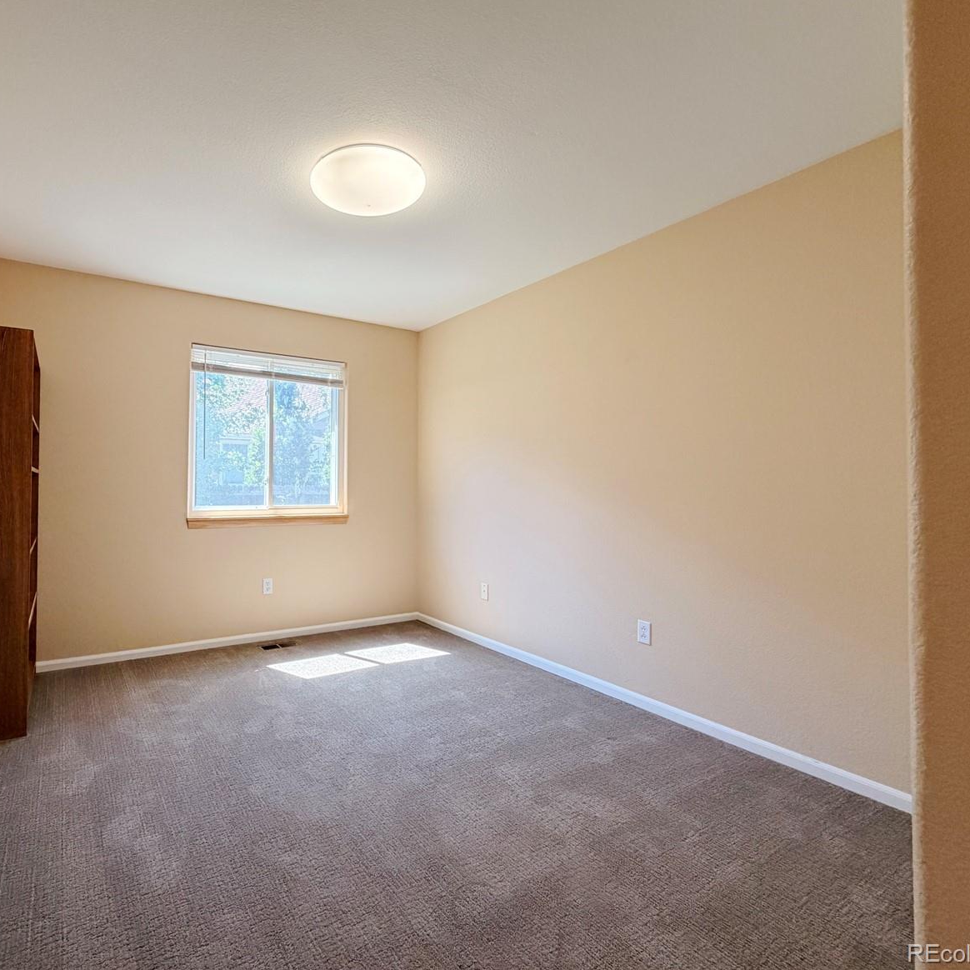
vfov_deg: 83.9
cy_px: 471
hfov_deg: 82.7
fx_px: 539
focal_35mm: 17
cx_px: 376
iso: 250
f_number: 2.2
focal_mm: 2.22
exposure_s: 1/120
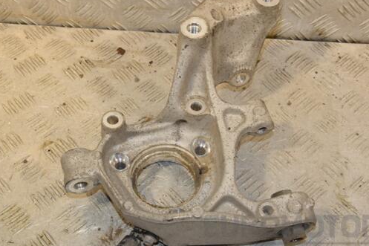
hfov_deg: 34.5
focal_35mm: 58
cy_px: 127
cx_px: 190
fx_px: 594
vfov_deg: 23.4
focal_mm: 32
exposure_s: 1/200
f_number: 8
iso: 800
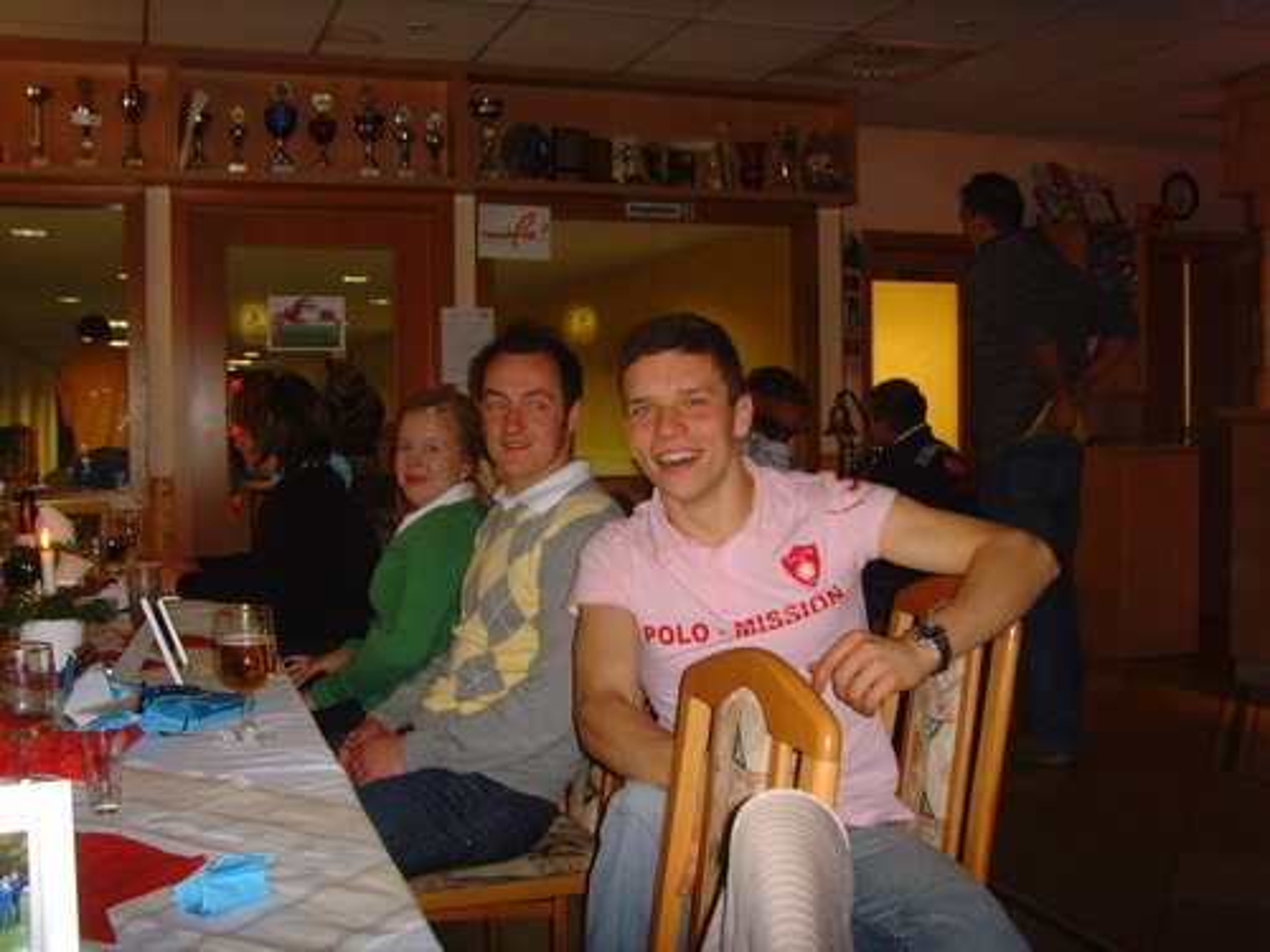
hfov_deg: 47.9
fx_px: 1431
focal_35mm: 39
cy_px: 476
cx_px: 635
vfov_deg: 36.8
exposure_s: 1/45
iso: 200
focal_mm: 6.6
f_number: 3.5
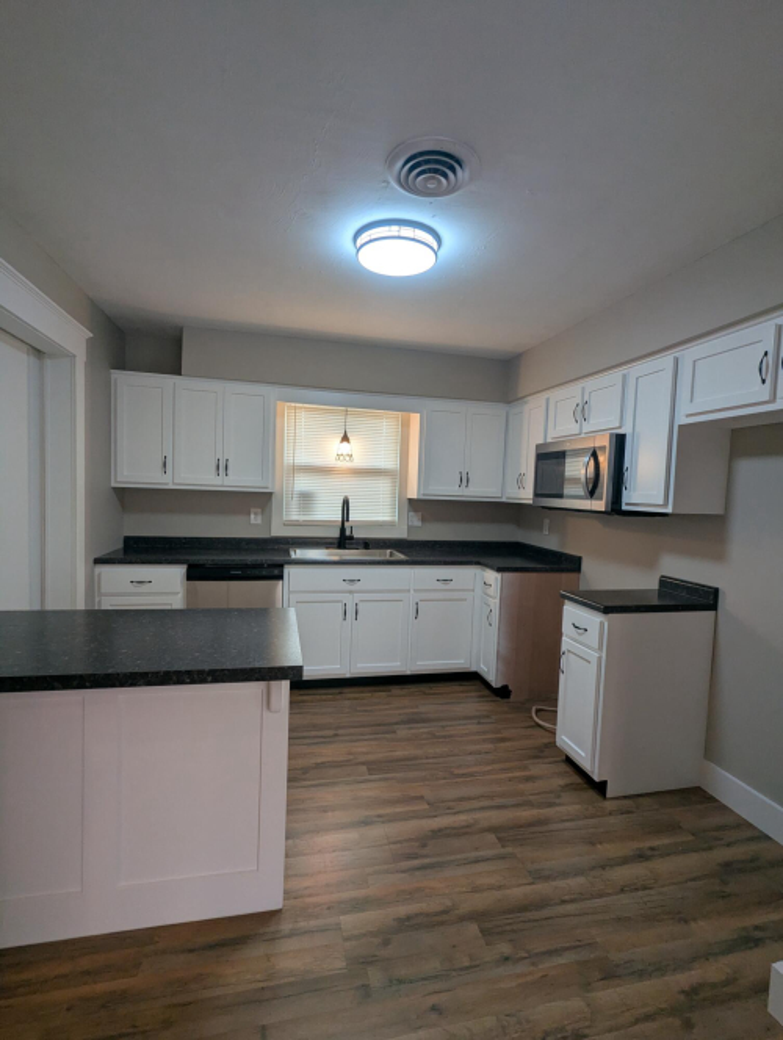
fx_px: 481
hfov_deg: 78.2
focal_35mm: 16
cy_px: 520
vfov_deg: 94.4
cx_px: 392
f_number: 2.2
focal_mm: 2.35
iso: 102
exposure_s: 1/120
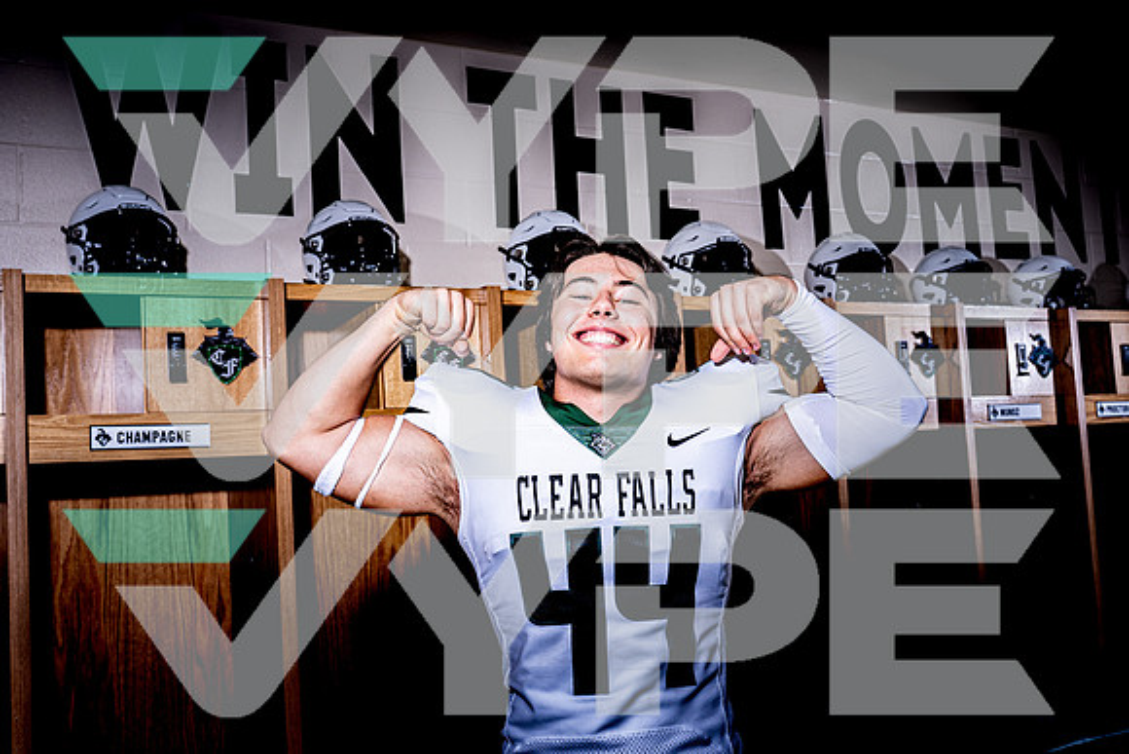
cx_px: 564
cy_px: 377
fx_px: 1227
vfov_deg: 34.1
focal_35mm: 39
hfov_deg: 49.4
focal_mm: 34
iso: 100
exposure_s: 1/250
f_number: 5.6
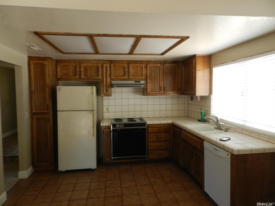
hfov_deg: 73.9
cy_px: 103
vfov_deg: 58.9
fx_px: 183
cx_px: 138
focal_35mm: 23
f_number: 3.4
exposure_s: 1/30
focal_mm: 4
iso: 160
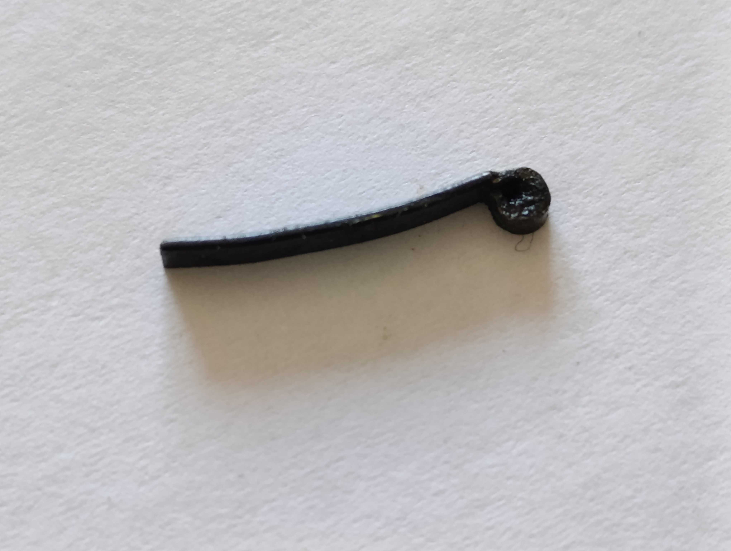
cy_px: 276
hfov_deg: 21.3
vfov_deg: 16.1
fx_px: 1946
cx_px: 366
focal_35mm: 92
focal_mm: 6.14
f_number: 1.6
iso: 1000
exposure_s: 1/100
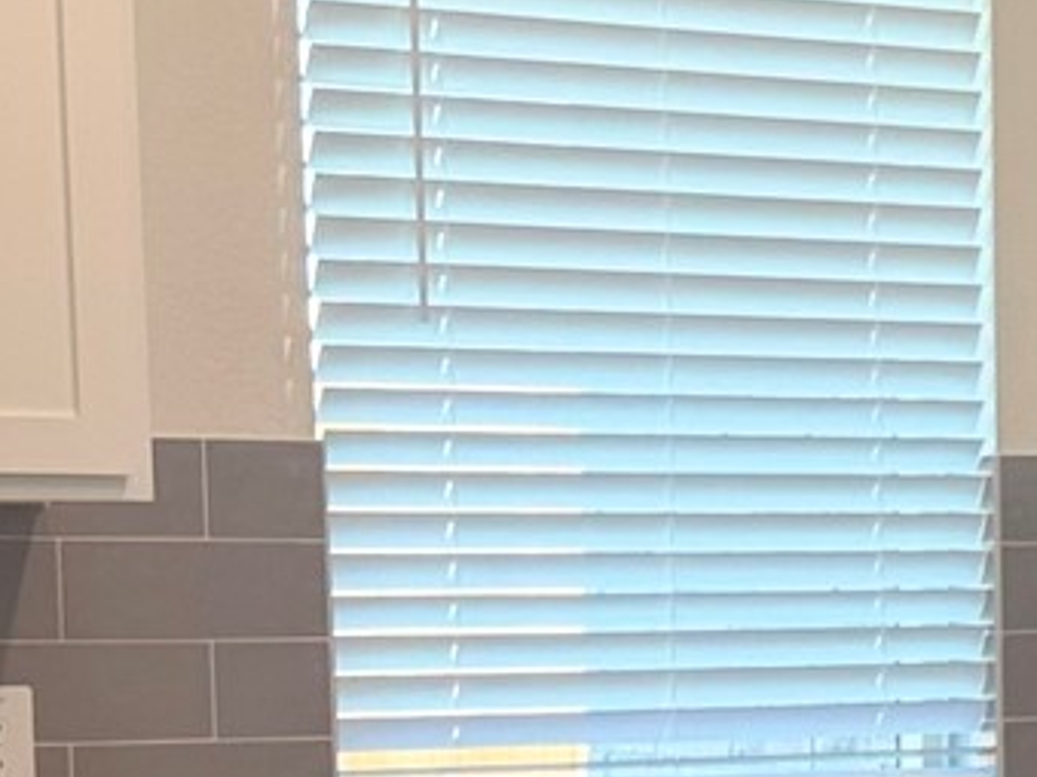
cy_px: 1040
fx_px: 4342
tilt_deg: -7.5
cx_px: 1389
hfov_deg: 13.1
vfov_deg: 10.0
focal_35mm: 145
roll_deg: -0.5
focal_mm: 6.76
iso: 125
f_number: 1.78
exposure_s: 1/120
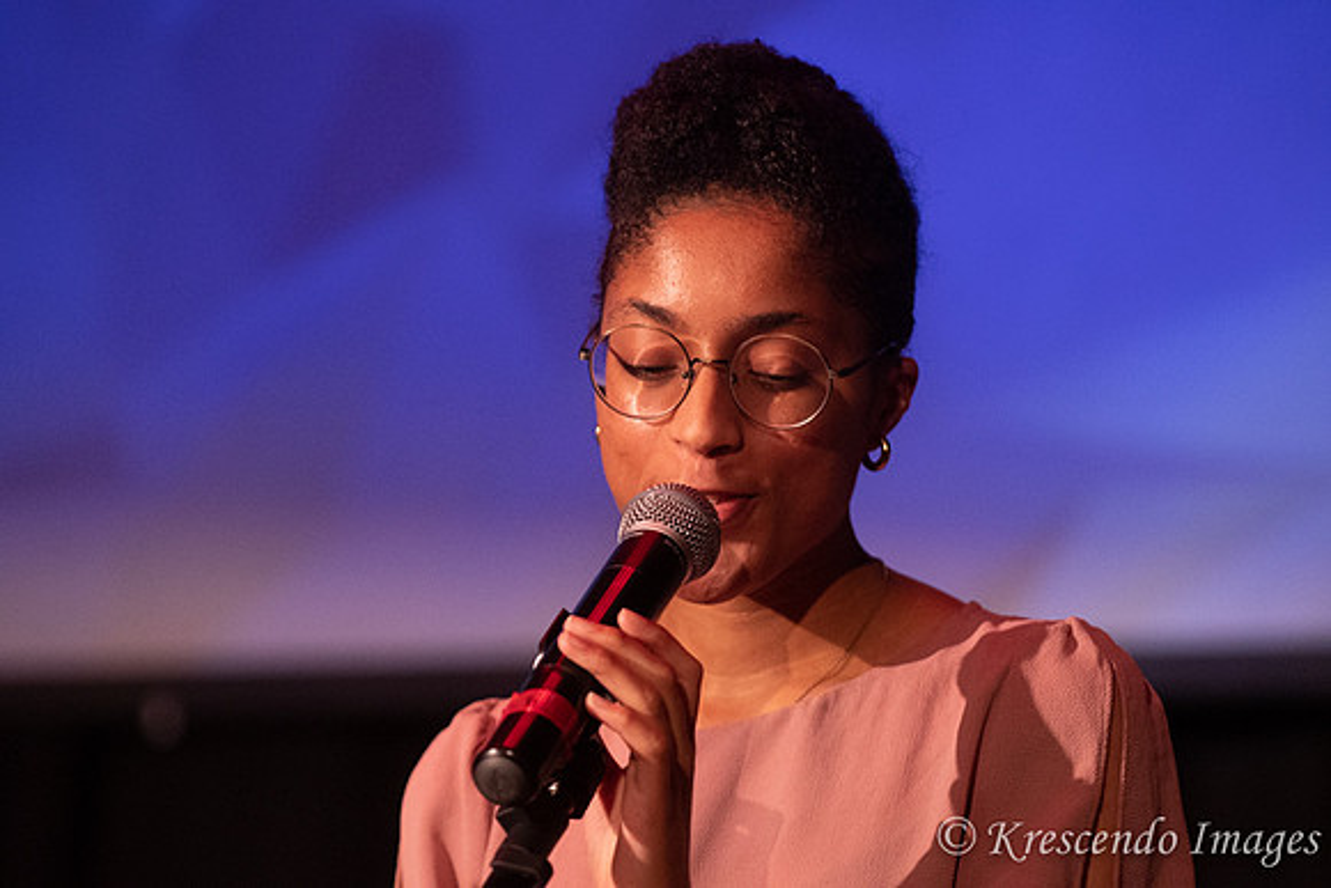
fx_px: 7211
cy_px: 444
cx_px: 666
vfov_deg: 7.0
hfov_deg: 10.5
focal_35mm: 195
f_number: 2.8
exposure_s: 1/400
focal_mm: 130
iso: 3200
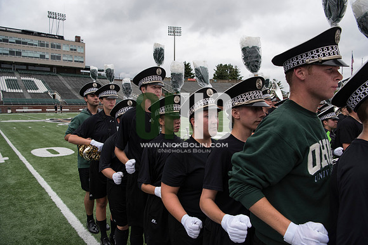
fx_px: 245
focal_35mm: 24
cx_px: 184
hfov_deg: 73.7
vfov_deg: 53.2
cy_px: 122
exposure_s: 1/2500
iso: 640
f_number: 5.6
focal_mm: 24
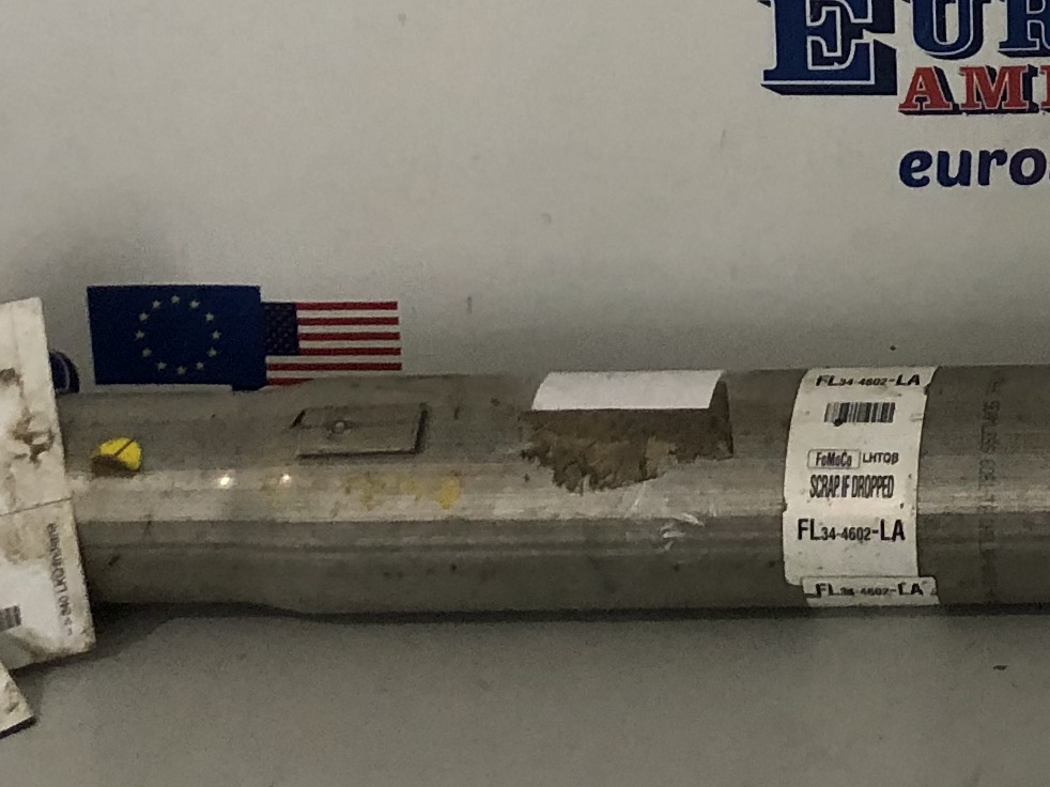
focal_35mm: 115
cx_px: 1394
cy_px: -503
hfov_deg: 16.2
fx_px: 3487
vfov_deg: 12.1
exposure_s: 1/30
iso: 40
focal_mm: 3.99
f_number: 1.8
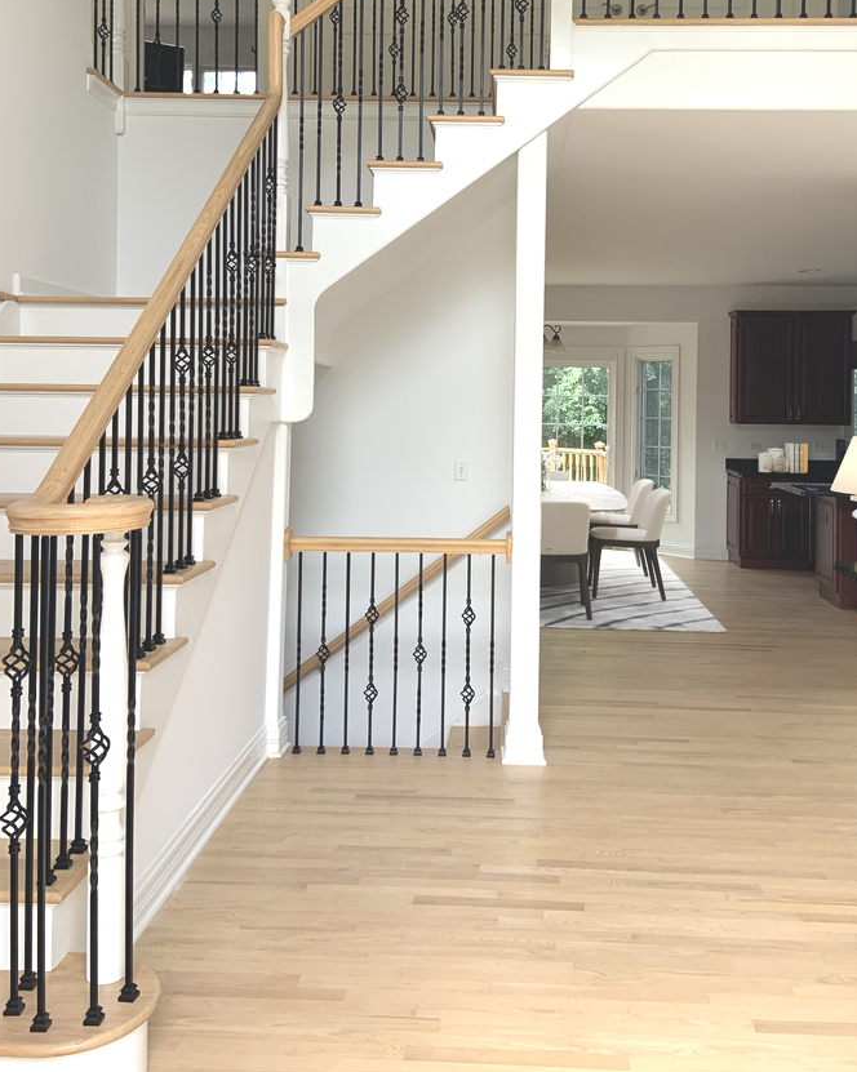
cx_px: 489
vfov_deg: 53.5
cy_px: 390
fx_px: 1047
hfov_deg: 44.4
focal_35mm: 33
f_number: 1.8
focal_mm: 4.25
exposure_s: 1/121
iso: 40
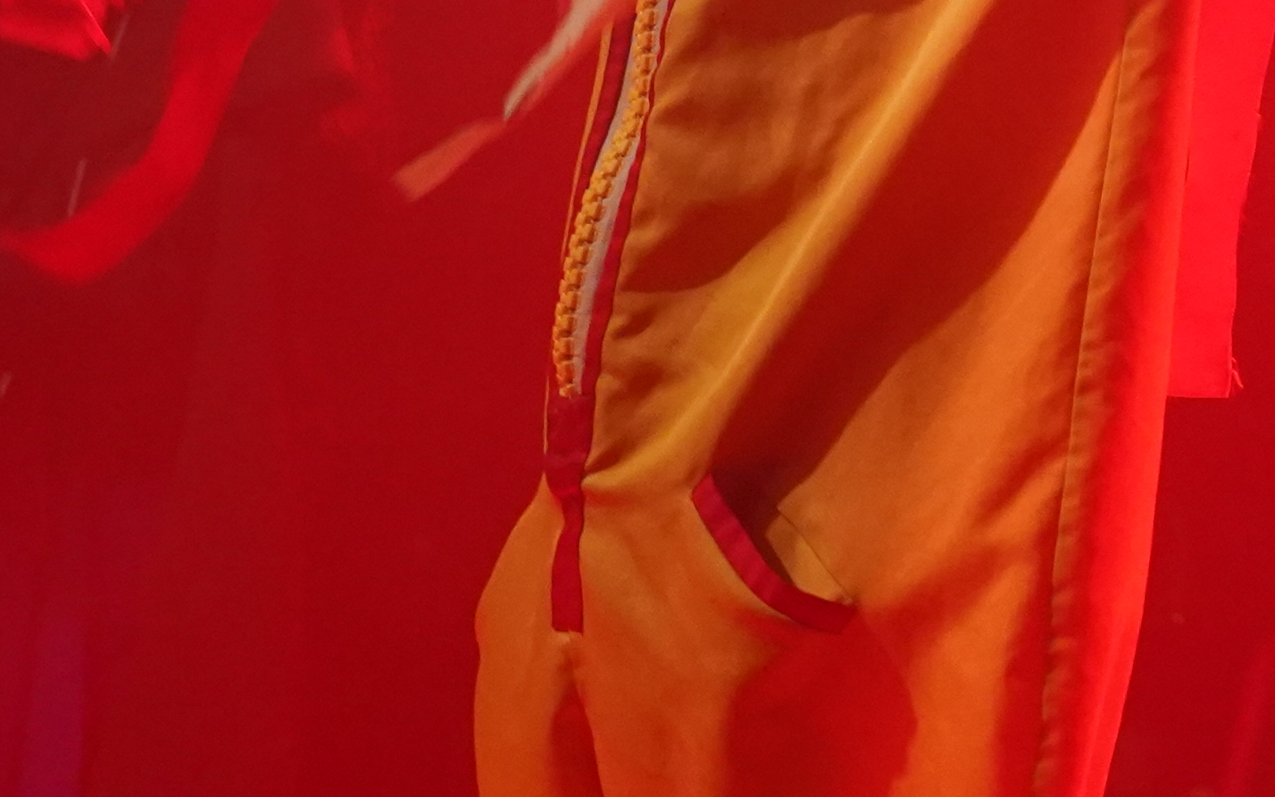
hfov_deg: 12.1
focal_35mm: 167
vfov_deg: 7.6
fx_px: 5804
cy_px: -602
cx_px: 1813
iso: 4000
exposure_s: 1/160
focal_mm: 39
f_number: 4
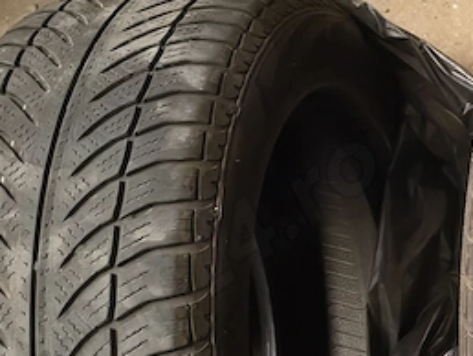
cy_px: 319
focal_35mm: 93
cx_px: 823
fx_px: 1272
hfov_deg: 17.5
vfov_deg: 15.7
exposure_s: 1/20
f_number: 1.8
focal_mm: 5.56
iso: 4802
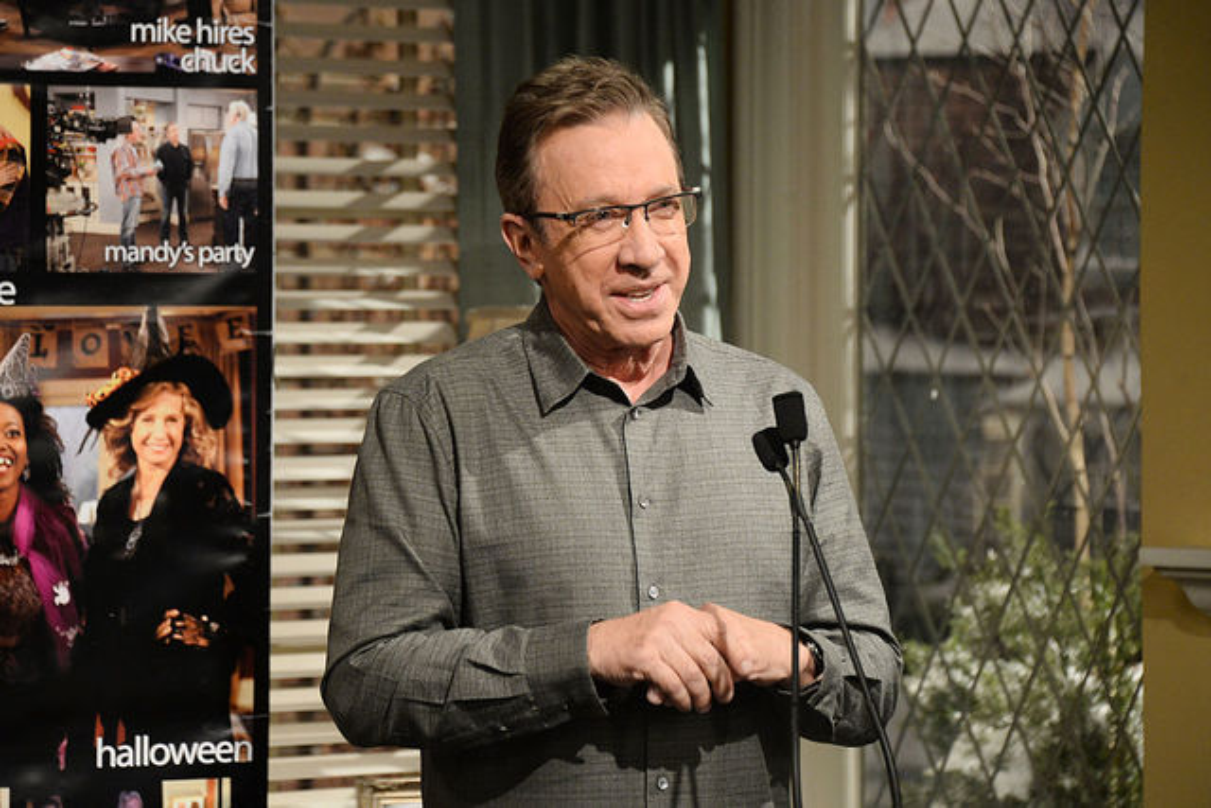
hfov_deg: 13.7
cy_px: 404
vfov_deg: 9.2
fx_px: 5047
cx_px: 606
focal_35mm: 150
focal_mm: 150
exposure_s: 1/125
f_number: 5.6
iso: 2500
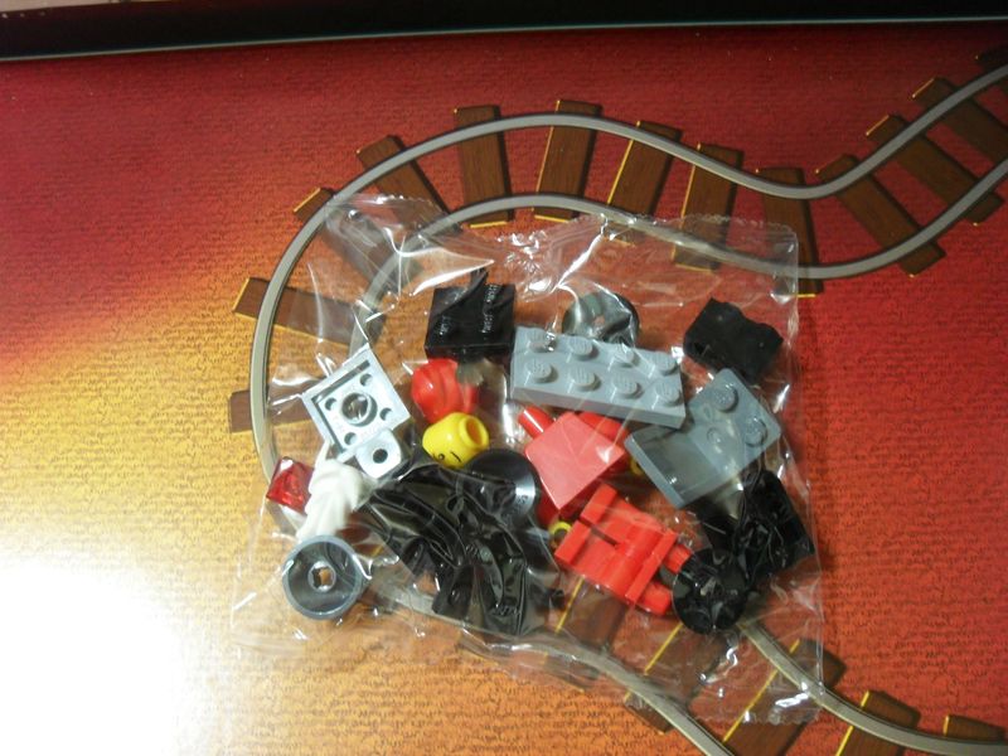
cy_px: 378
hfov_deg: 52.6
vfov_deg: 40.7
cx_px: 504
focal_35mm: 35
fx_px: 1019
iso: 200
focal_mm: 6.2
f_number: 2.8
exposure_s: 1/6
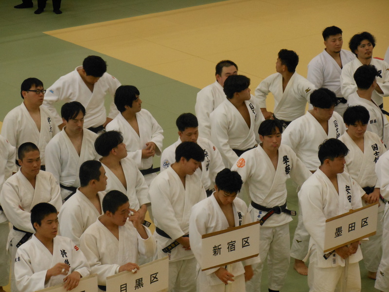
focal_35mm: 167
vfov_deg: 8.9
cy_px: 146
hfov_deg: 11.8
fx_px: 1877
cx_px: 194
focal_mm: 29.8
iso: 320
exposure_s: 1/60
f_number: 5.4
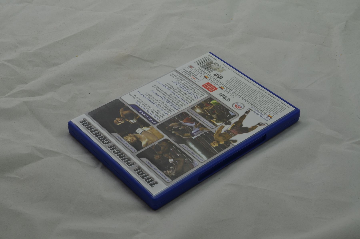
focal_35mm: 60
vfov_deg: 22.5
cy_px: 120
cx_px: 180
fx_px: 599
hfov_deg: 33.5
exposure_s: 1/3
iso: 100
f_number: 20
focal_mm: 40
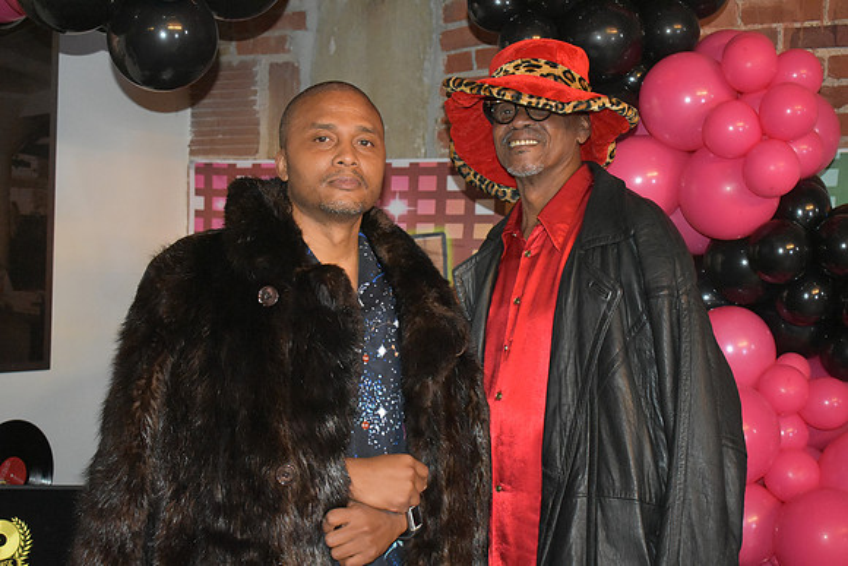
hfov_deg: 37.8
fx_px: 1237
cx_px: 424
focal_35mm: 52
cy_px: 283
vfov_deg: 25.8
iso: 6400
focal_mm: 35
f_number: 4.5
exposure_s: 1/60
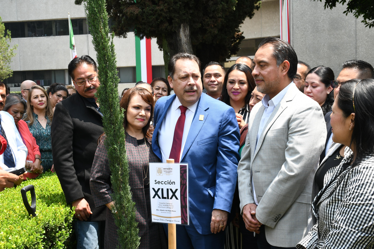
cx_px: 187
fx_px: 530
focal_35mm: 51
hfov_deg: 38.9
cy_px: 124
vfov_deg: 26.5
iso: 160
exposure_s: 1/100
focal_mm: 34
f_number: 8
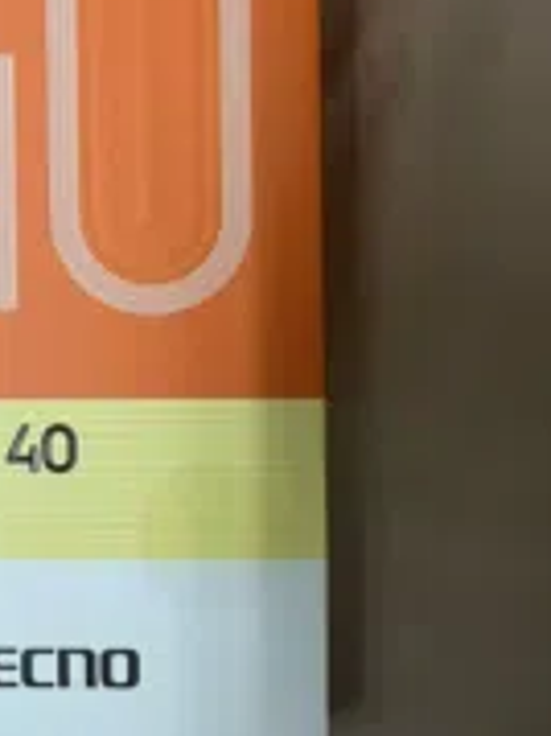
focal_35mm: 58
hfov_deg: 24.5
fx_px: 1232
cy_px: 164
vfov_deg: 32.5
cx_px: 62
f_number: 1.6
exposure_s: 1/85
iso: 125
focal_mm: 5.1
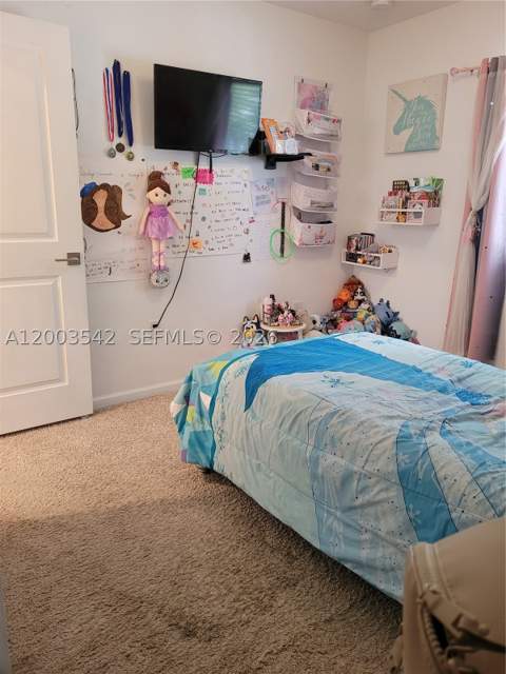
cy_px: 337
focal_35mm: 26
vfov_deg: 67.3
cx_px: 253
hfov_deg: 53.1
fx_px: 507
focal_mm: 5.4
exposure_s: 1/40
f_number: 1.8
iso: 320
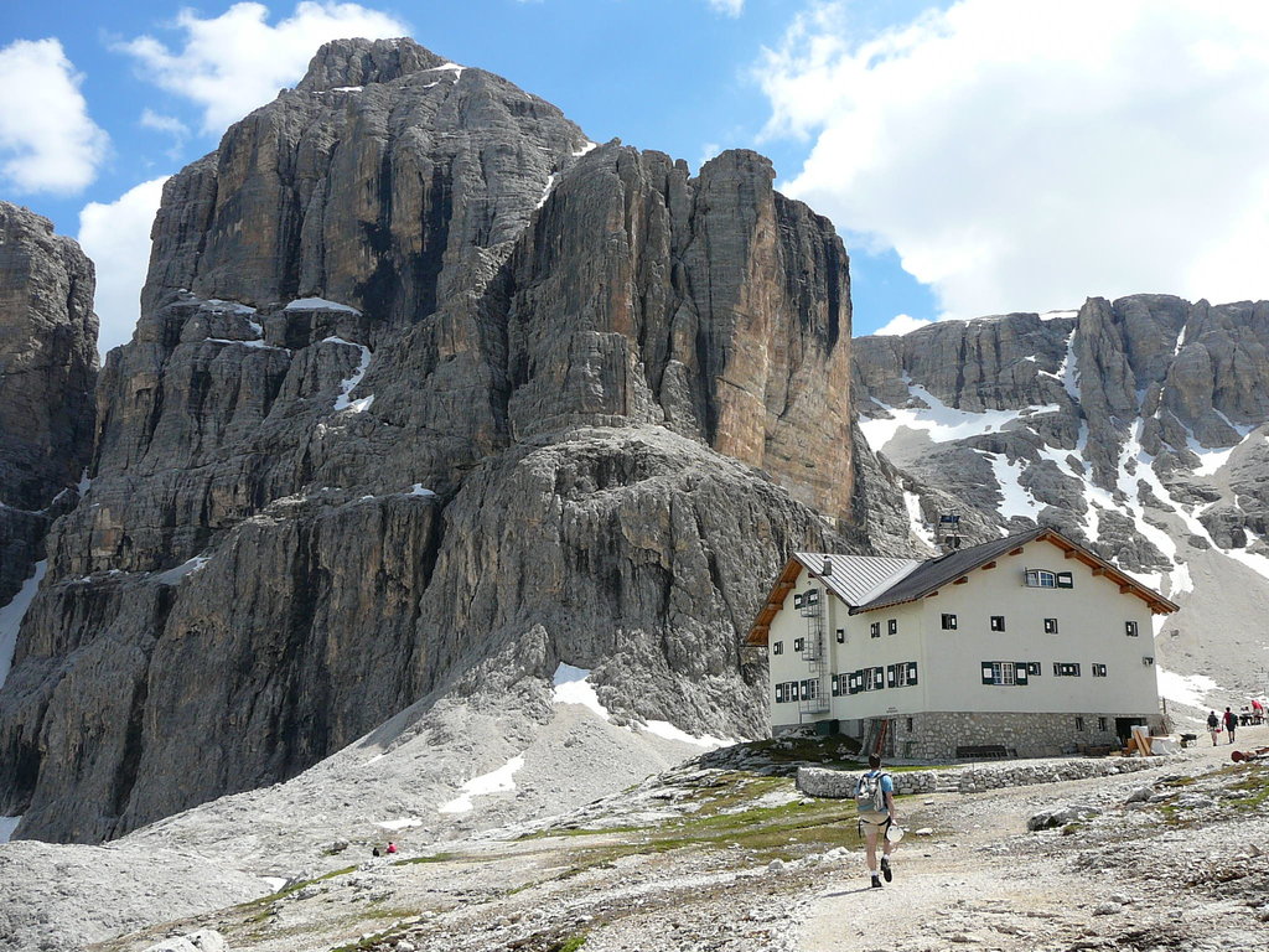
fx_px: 1283
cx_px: 634
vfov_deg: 40.7
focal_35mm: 35
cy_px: 476
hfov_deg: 52.6
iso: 80
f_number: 5
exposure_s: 1/400
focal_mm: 5.2
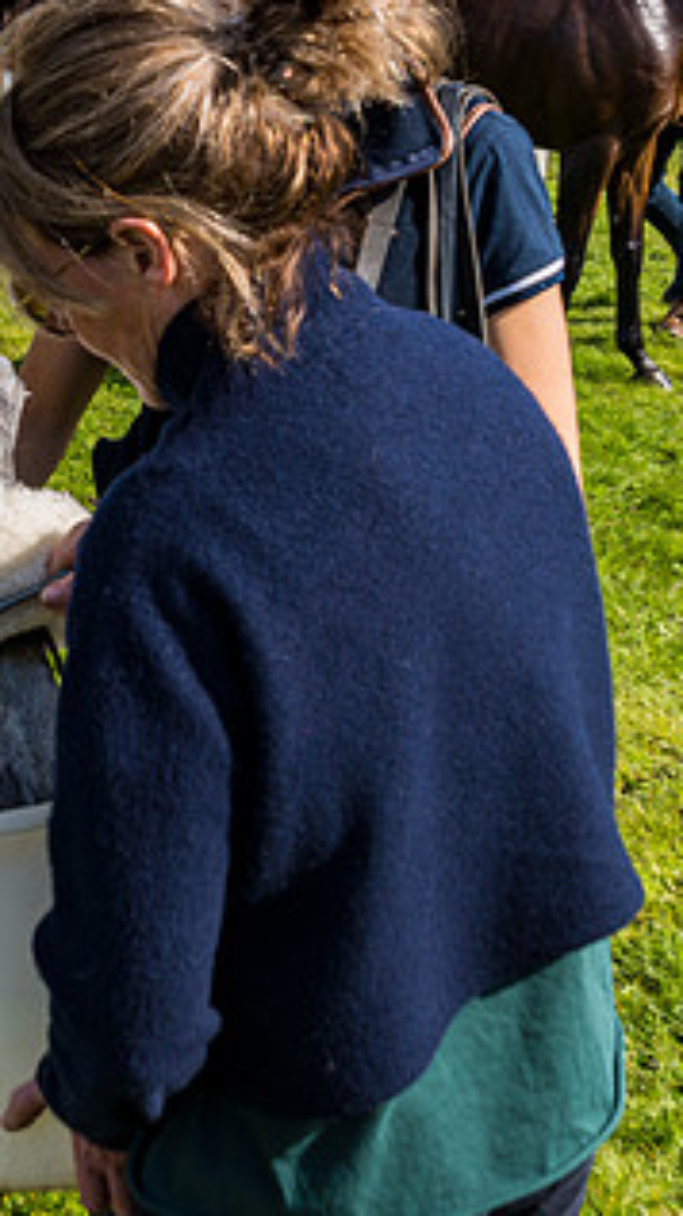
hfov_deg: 15.4
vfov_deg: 27.3
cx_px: 25
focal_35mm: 77
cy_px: 370
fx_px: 2482
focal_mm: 32
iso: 50
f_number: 8
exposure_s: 1/200
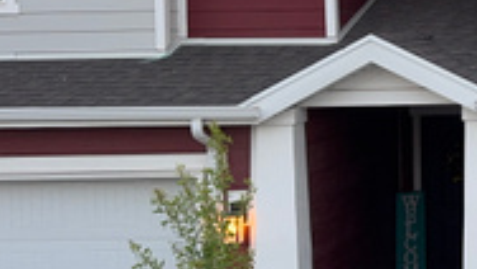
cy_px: 66
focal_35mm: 89
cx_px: 680
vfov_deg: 13.6
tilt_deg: -2.3
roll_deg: +0.6
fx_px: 1126
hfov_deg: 20.9
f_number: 1.78
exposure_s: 1/216
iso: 80
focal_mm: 6.76
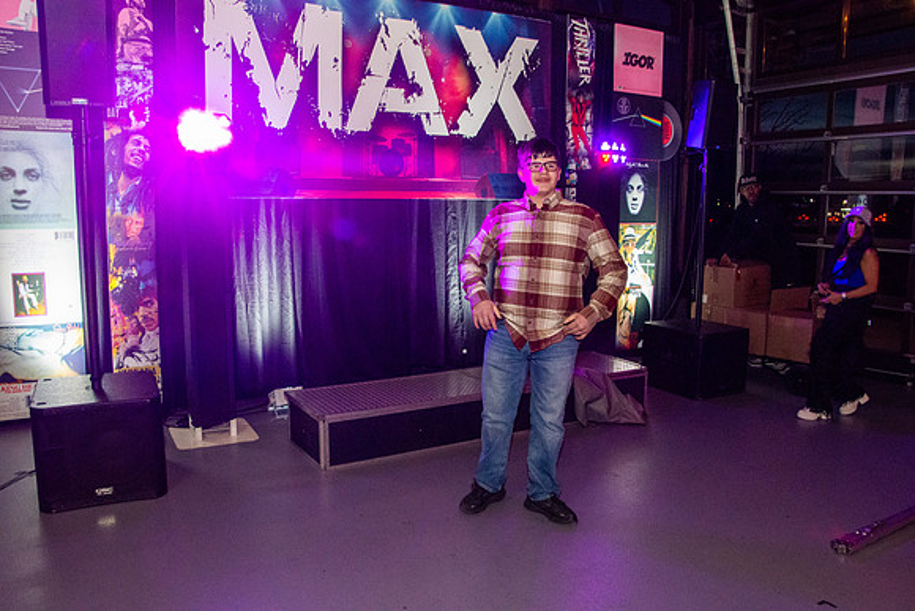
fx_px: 686
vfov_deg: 48.0
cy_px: 306
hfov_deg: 67.4
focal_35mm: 27
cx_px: 458
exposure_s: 1/40
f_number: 8
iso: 4000
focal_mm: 18
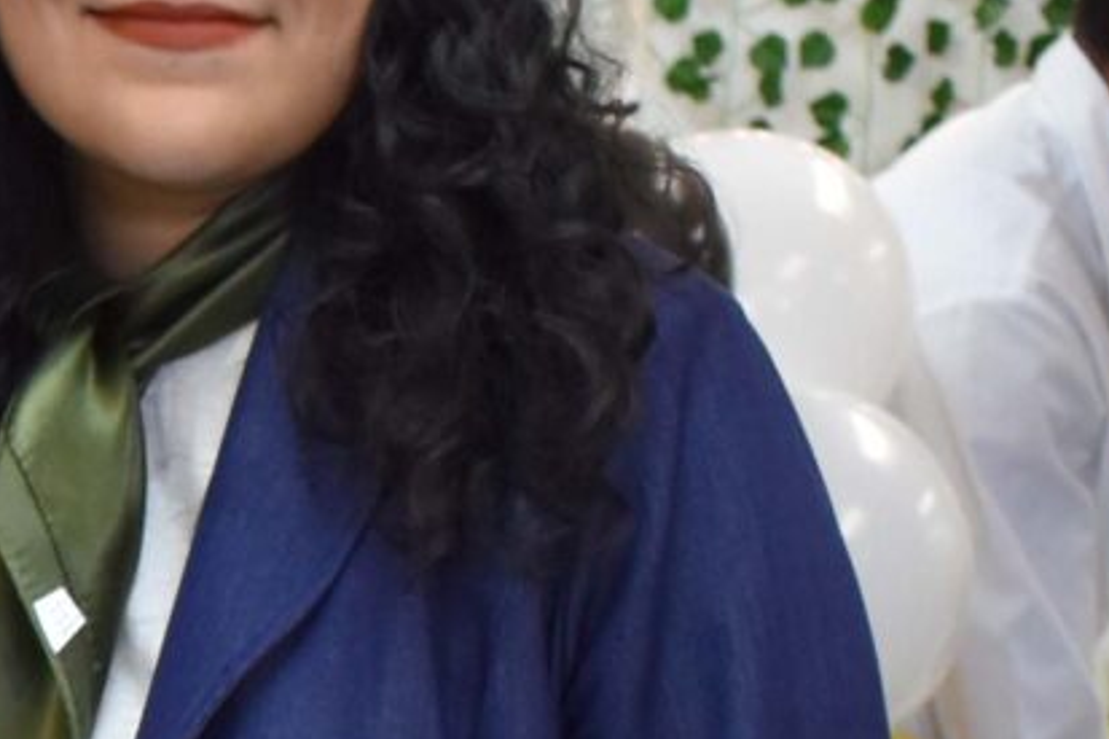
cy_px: 1426
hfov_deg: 9.2
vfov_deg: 6.3
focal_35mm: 214
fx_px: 6593
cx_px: -784
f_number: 4
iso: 500
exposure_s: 1/60
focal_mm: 23
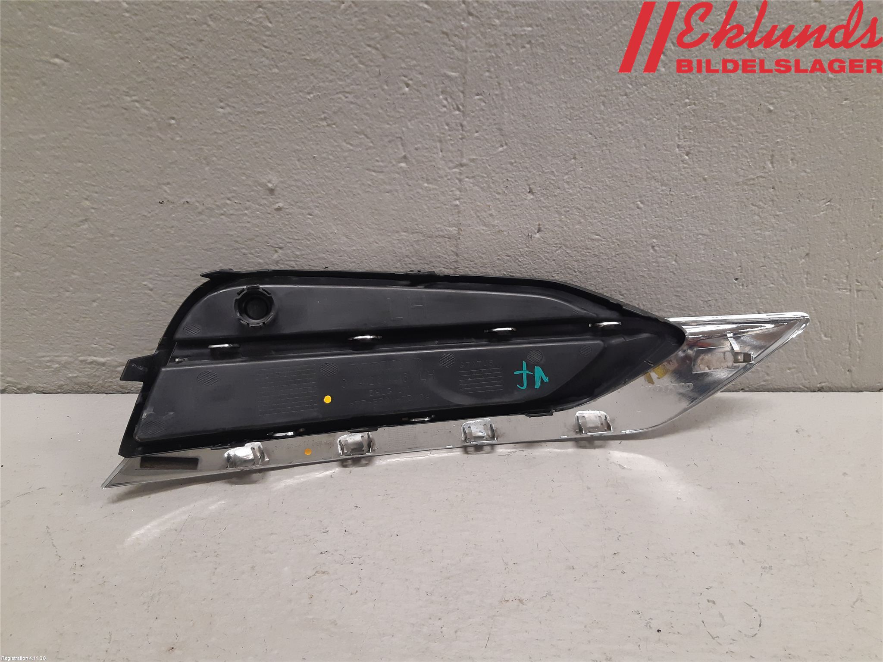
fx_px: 663
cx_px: 442
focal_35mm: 26
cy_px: 331
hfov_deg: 67.3
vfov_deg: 53.1
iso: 160
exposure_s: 1/50
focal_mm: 3.93
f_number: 1.7
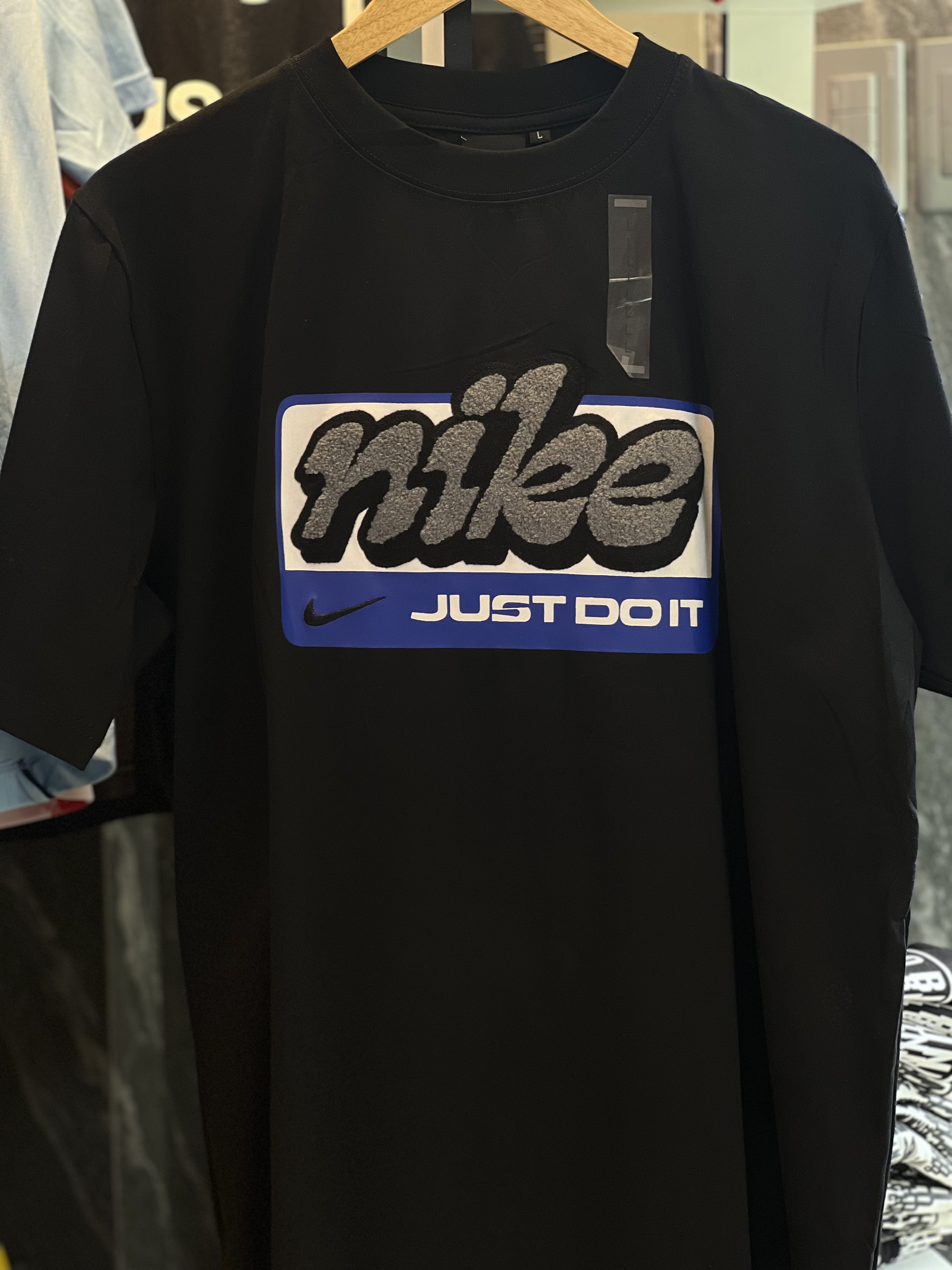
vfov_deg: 25.3
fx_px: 2824
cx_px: 476
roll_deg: +0.8
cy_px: 635
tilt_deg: -4.5
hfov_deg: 19.1
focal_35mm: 77
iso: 125
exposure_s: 1/60
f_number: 2.8
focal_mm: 9
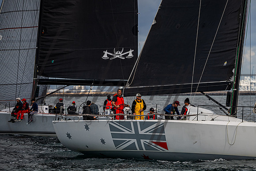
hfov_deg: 6.5
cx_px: 154
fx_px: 2248
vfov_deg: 4.4
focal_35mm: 316
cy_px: 74
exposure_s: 1/3200
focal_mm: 260
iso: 400
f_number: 5.6
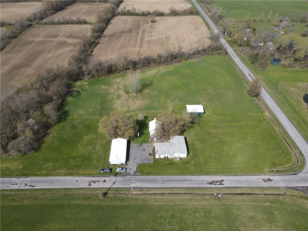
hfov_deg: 71.6
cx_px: 154
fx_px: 214
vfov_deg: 56.8
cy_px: 116
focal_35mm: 24
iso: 100
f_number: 2.8
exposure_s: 1/640
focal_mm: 4.5
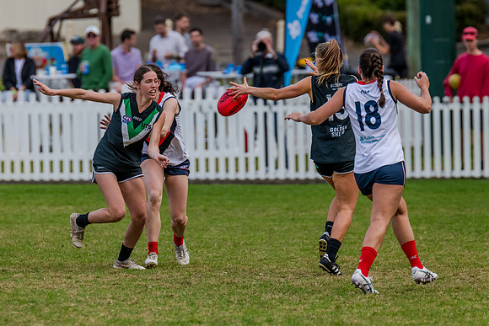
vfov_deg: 2.5
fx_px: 7564
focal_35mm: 557
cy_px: 144
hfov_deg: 3.7
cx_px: 165
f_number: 5.6
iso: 800
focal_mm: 420
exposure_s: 1/1600
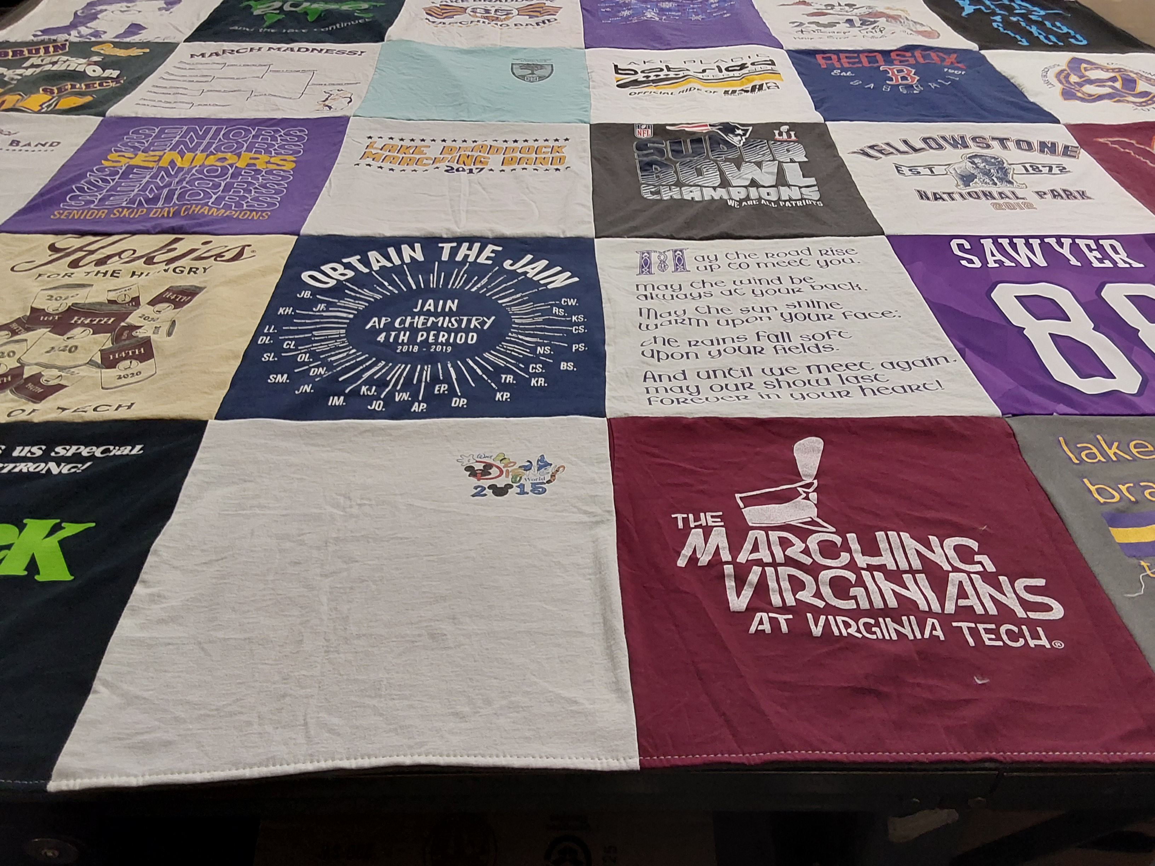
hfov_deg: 63.4
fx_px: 934
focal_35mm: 28
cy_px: 433
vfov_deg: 49.7
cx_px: 578
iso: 64
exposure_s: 1/60
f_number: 1.9
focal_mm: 2.91
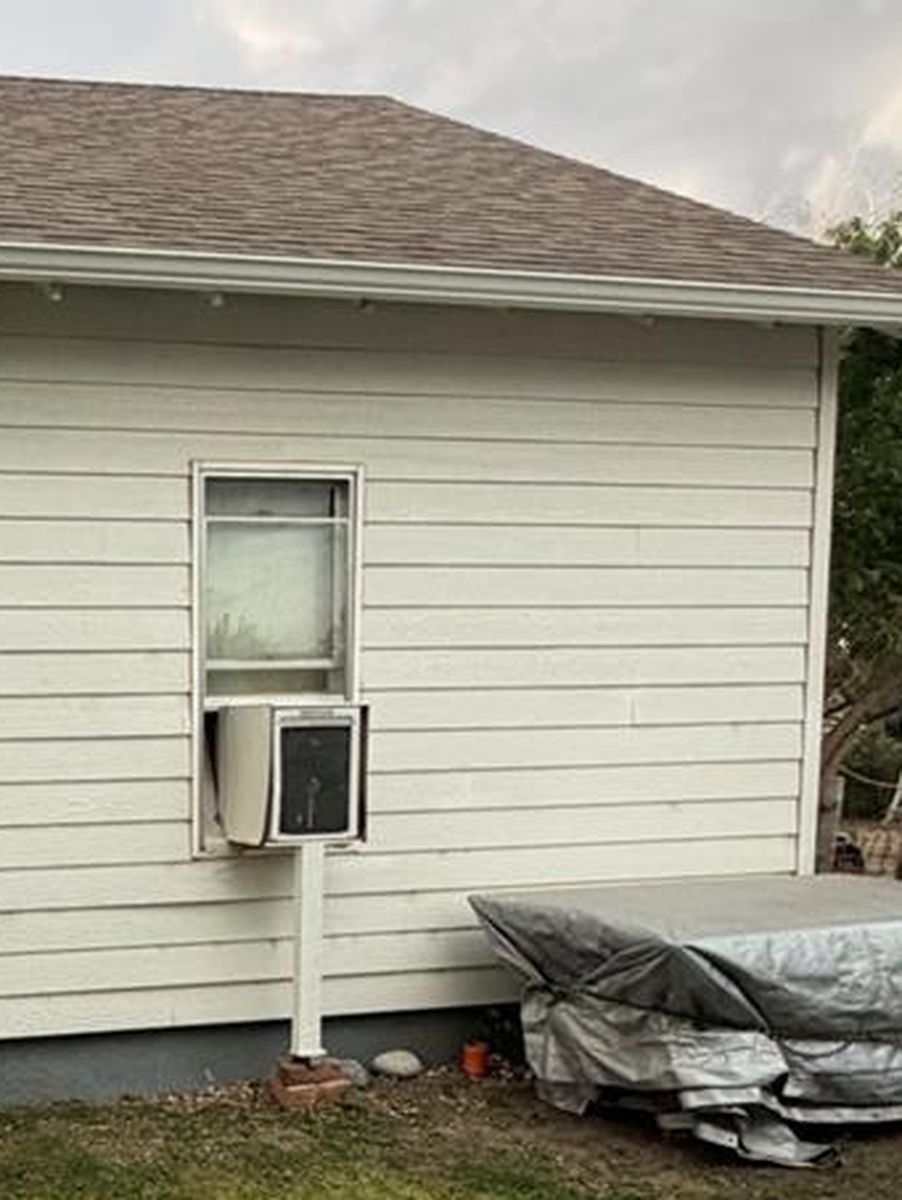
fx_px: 1284
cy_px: 888
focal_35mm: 37
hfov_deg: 32.9
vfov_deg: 48.3
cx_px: -138
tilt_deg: -5.0
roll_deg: +1.2
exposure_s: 1/121
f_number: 2.2
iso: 250
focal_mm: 2.22
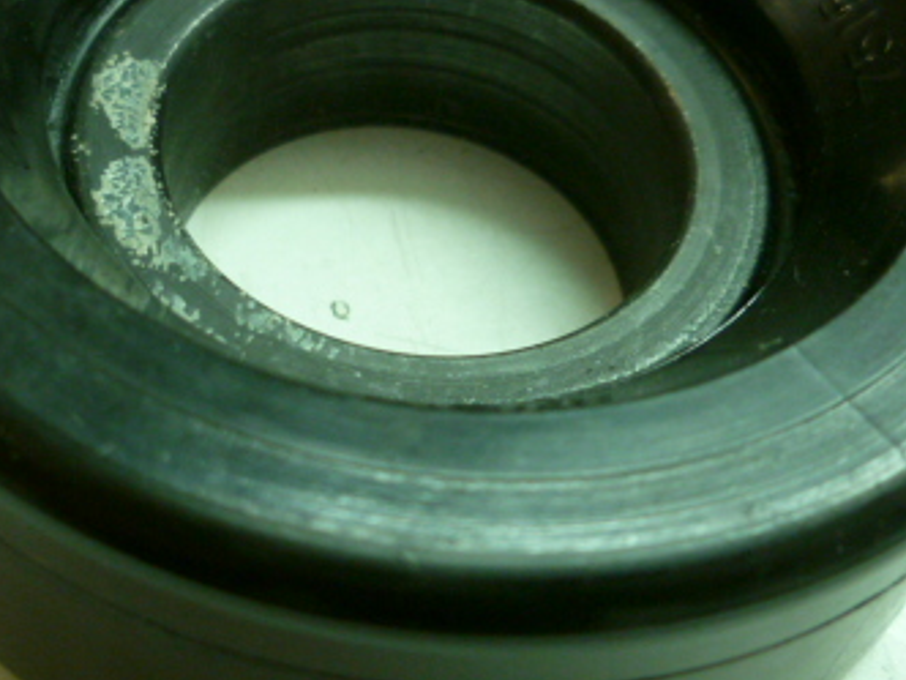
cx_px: 333
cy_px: 153
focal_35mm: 54
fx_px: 1413
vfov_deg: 26.6
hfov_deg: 35.3
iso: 320
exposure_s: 1/30
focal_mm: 5
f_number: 2.8
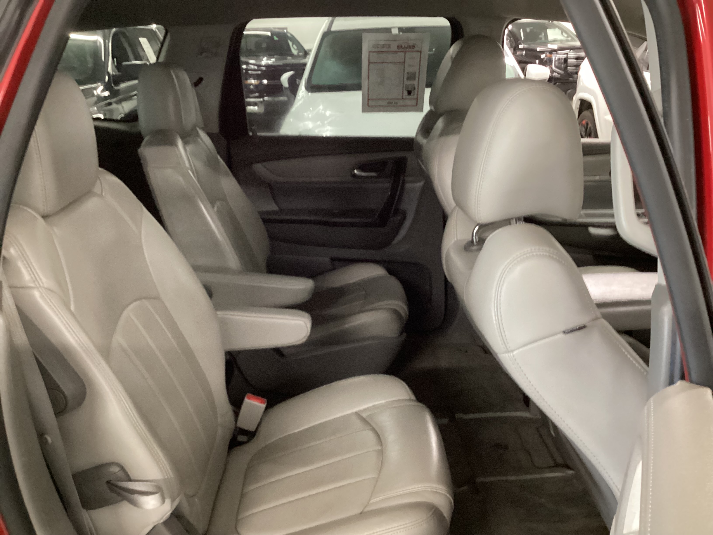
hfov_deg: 58.4
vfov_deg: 45.4
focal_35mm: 31
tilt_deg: -18.9
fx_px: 639
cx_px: 356
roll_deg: +1.4
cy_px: 268
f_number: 2.4
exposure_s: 1/25
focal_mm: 3.3
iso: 500
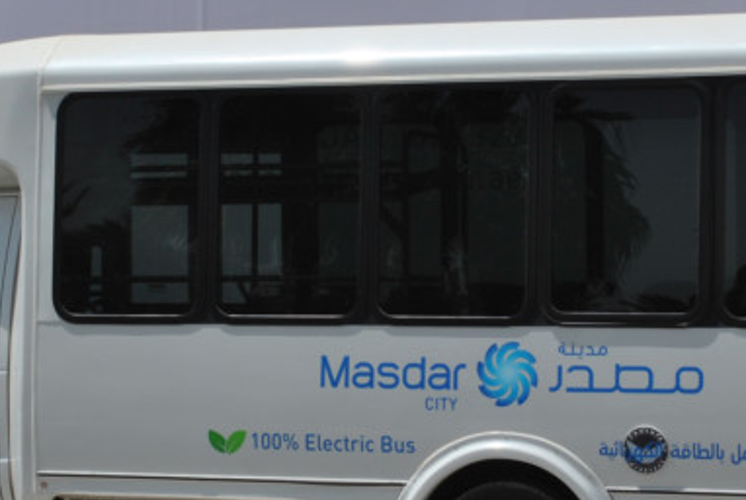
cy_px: 156
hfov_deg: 14.0
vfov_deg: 9.4
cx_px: 362
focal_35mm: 146
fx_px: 3030
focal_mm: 40
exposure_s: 1/400
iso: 100
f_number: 10
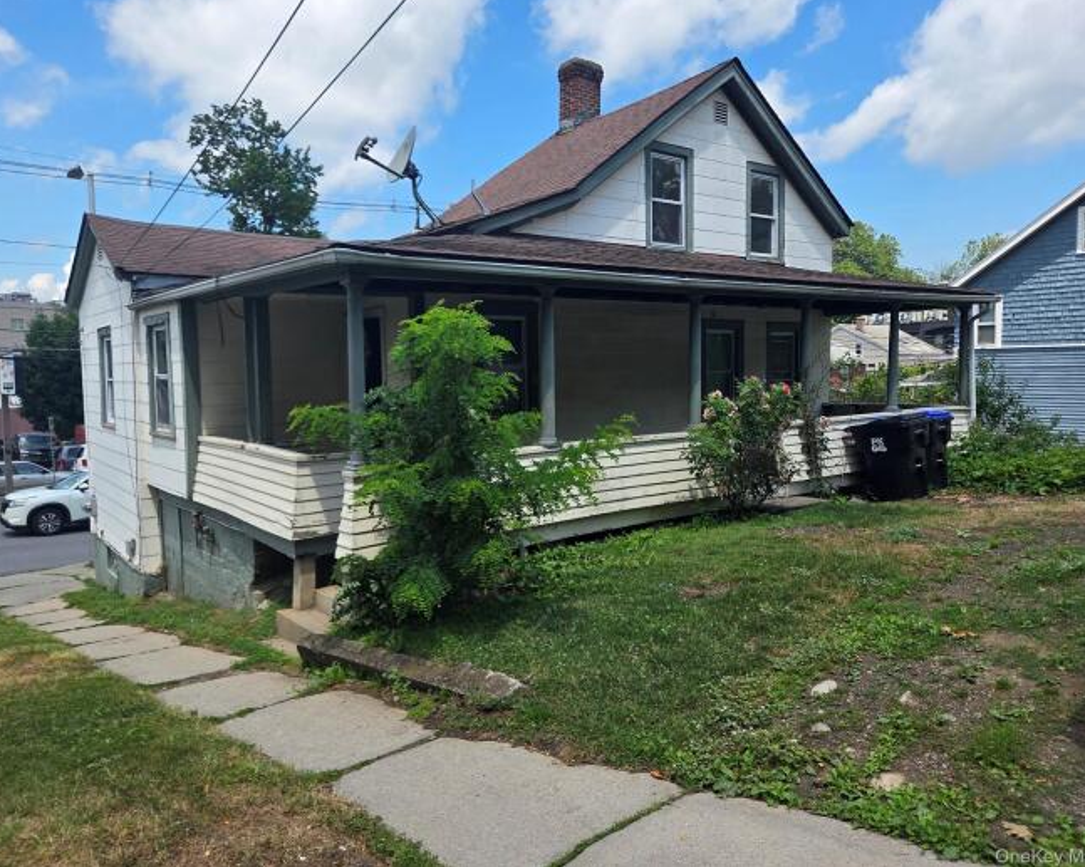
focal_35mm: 25
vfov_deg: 56.7
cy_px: 418
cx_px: 511
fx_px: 802
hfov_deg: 68.1
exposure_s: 1/3309
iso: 80
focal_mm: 5.4
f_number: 1.8
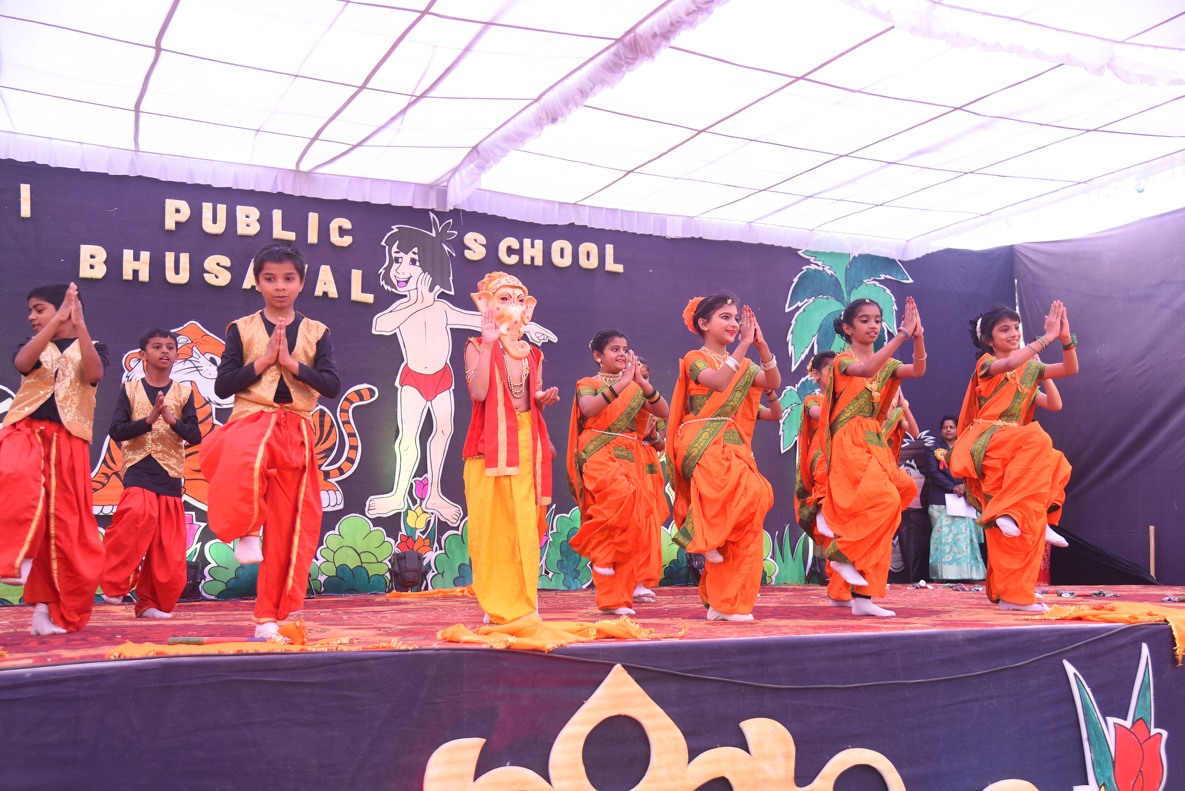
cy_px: 396
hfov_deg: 50.7
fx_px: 1251
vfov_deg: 35.1
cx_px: 592
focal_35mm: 38
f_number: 4
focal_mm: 38
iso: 200
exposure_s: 1/160
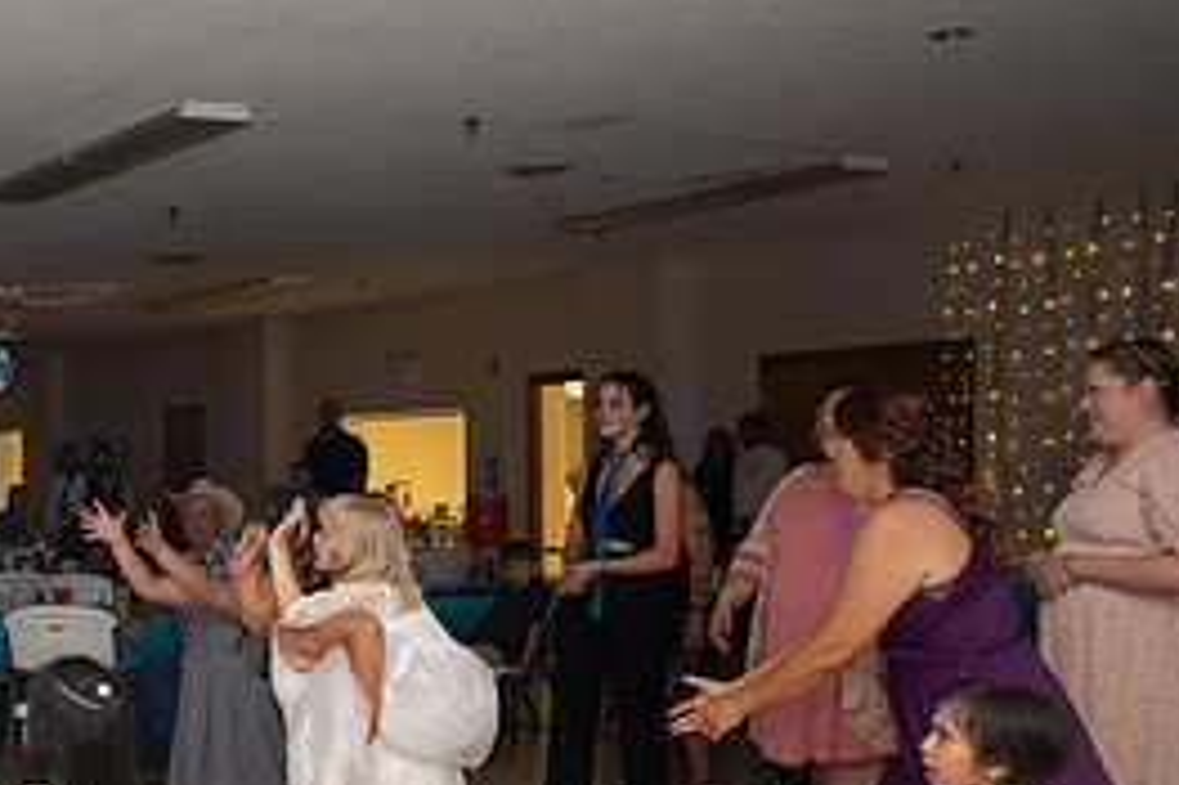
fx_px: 1735
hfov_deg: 34.2
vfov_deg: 25.1
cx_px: 0
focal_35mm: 53
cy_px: 608
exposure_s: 1/125
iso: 800
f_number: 3.5
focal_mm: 24
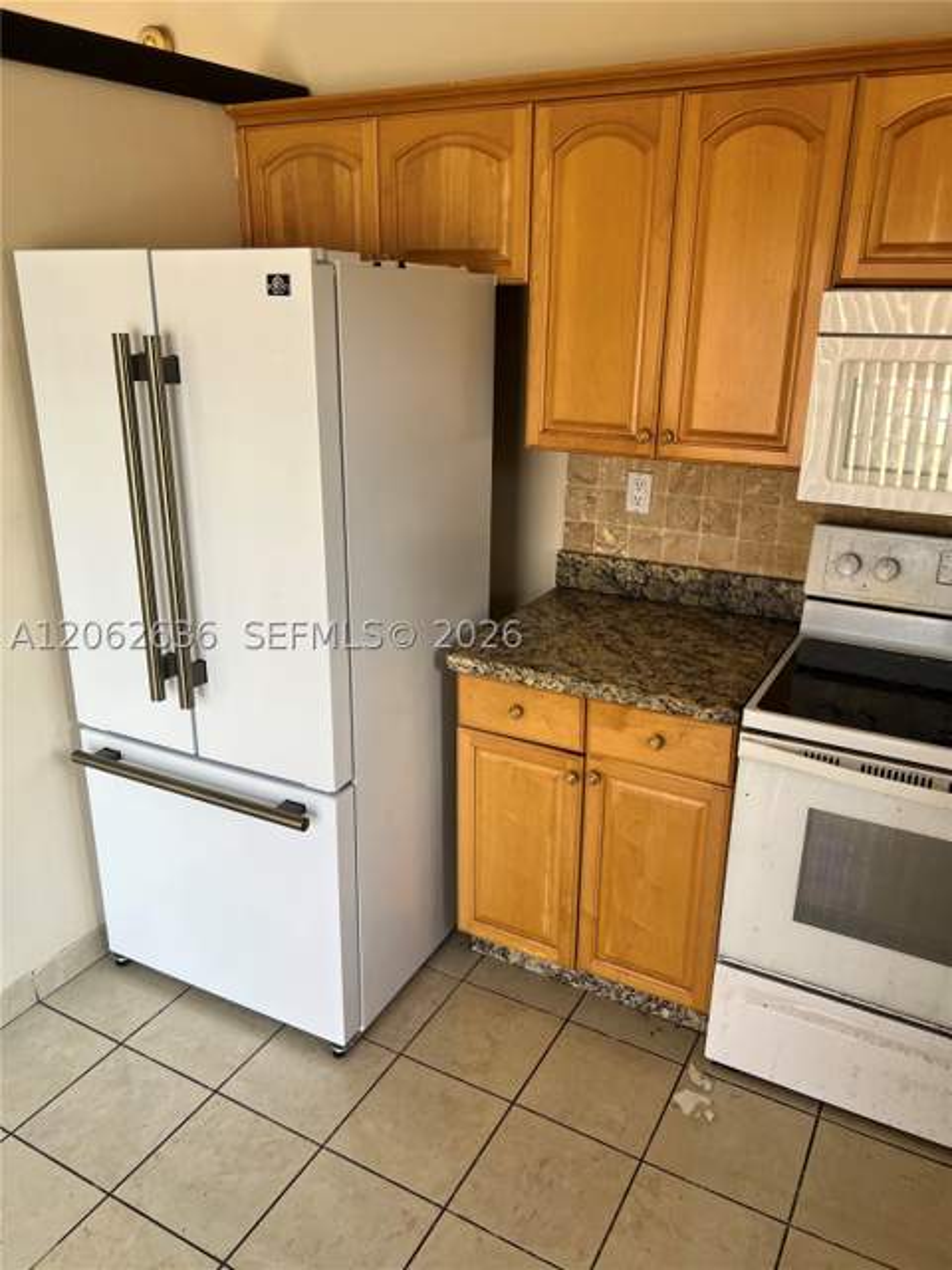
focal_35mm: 26
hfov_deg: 53.1
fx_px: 953
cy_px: 635
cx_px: 476
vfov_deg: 67.3
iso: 64
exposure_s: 1/121
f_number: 1.5
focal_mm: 5.7
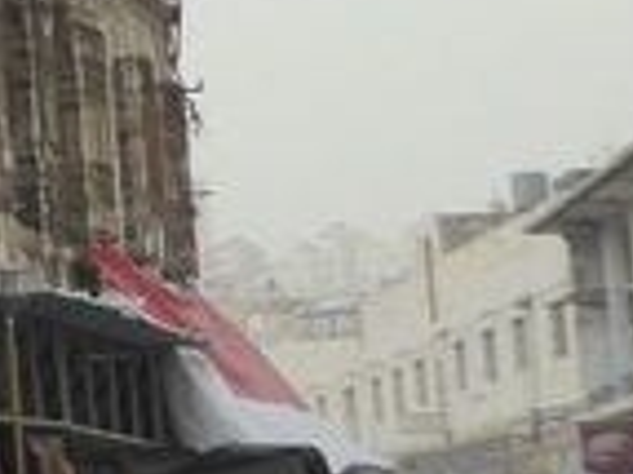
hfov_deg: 9.5
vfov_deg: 8.3
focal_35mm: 179
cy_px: 53
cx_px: -1000
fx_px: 3271
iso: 160
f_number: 3.5
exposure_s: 1/500
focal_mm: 5.4
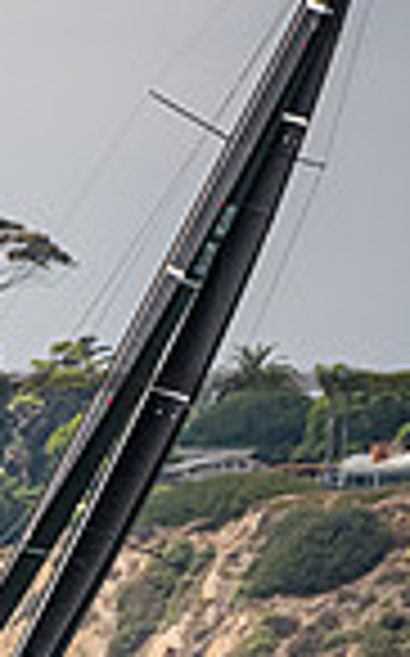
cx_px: -935
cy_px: 541
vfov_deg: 1.9
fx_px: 19866
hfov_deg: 1.2
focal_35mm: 1109
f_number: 8
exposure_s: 1/2500
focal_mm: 250
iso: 500
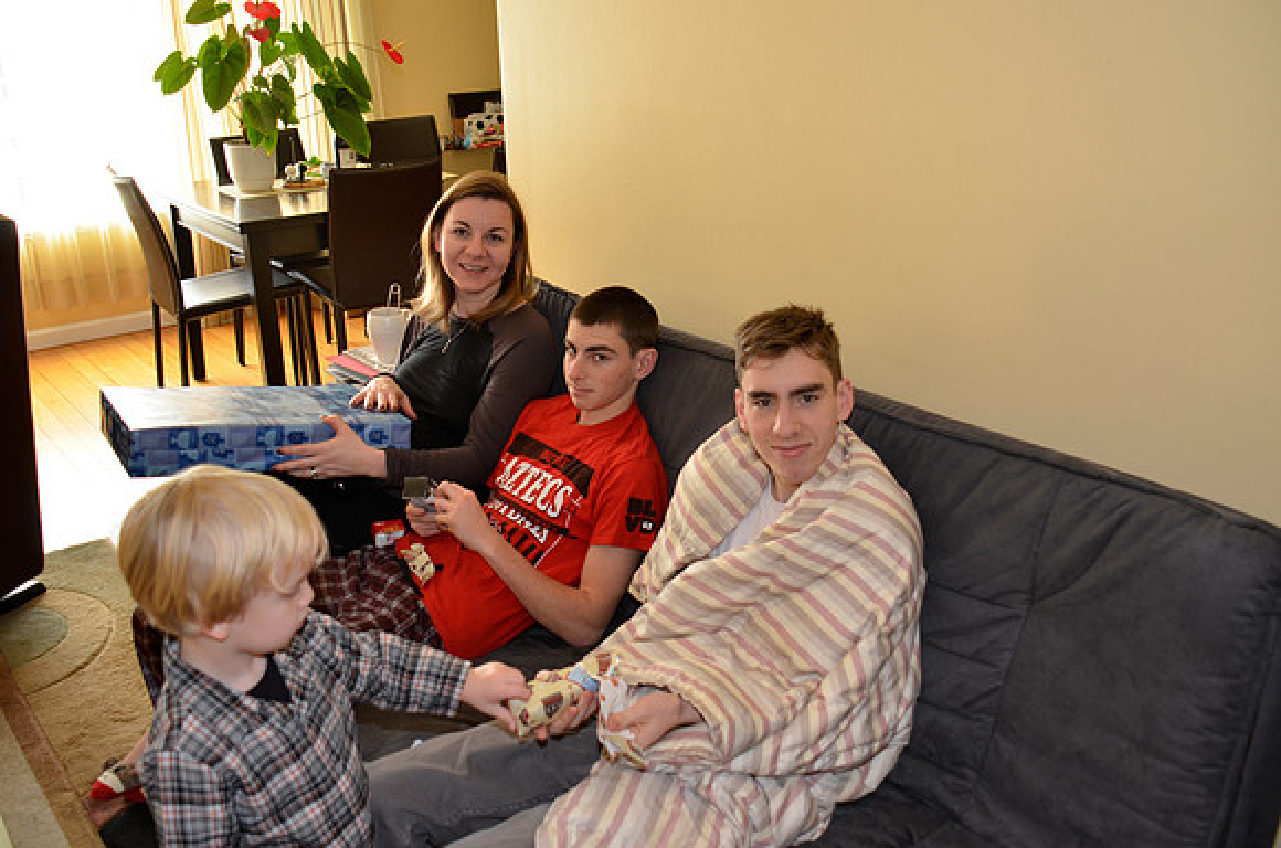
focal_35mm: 36
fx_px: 1278
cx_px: 640
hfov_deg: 53.2
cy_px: 424
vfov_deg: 36.7
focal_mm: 24
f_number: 4
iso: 320
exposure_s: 1/60
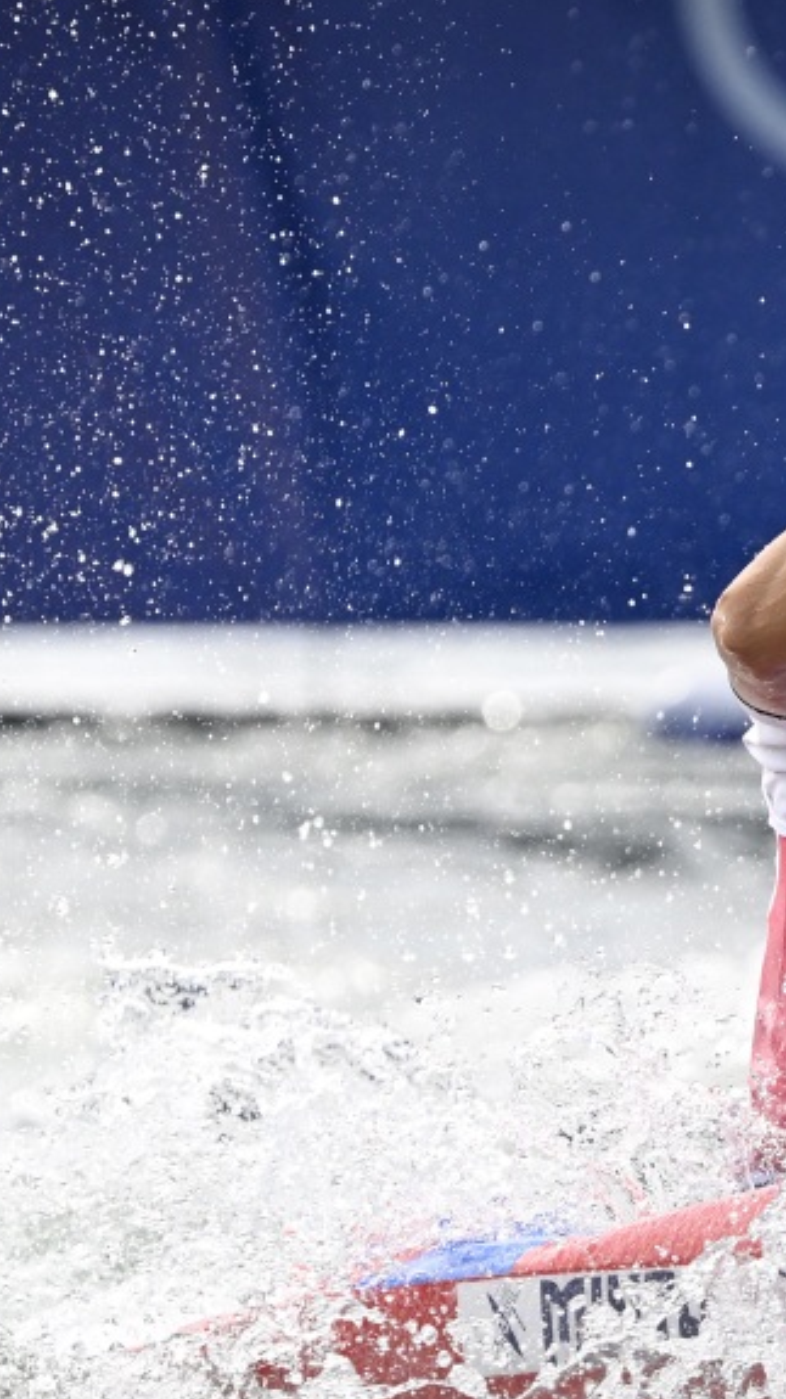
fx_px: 22699
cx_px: 1385
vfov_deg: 3.5
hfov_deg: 2.0
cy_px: 574
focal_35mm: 612
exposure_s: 1/2500
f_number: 5.6
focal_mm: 280
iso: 1000
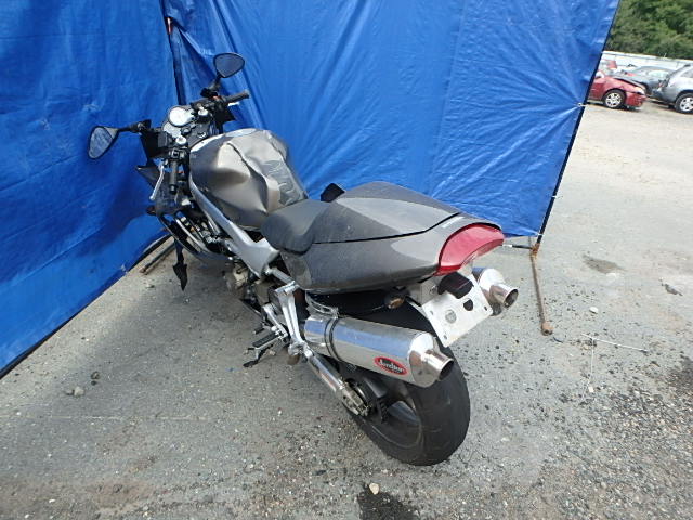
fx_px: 420
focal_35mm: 21
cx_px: 346
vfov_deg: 63.4
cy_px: 260
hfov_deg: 79.0
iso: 125
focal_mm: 3.7
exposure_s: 1/500
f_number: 3.5
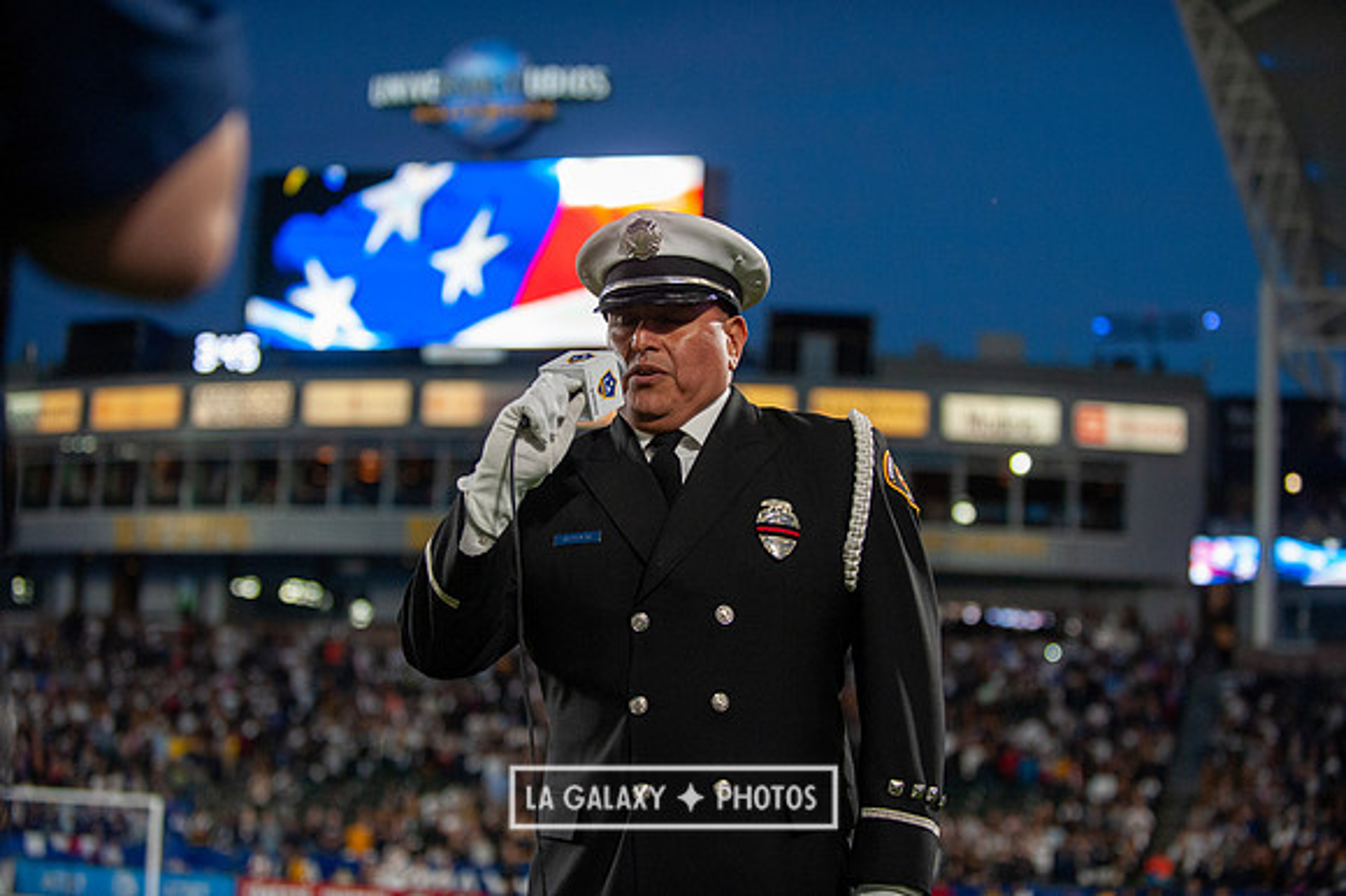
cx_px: 673
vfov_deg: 19.4
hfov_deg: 28.9
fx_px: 2616
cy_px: 448
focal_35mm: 70
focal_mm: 70
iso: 1600
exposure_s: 1/1250
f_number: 2.8
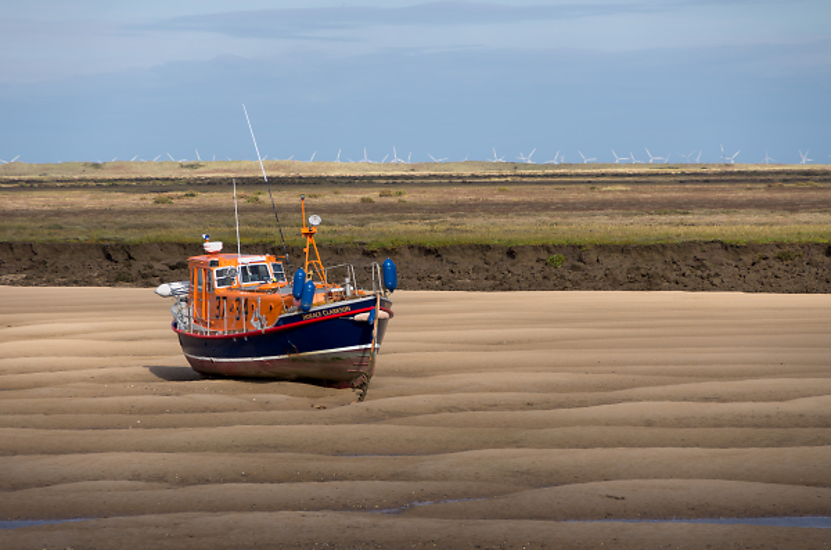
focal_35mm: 270
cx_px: 416
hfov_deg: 7.6
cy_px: 275
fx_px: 6218
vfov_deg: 5.1
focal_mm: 180
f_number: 8
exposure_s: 1/125
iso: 80
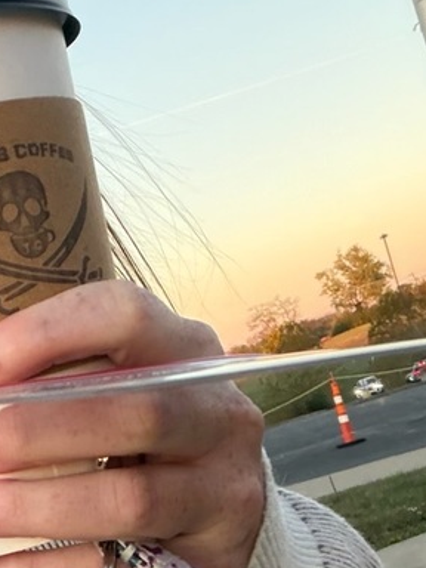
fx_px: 1313
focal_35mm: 80
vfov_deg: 24.2
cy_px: 426
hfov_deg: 17.7
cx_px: -56
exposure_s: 1/121
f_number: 1.9
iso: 64
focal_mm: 2.71
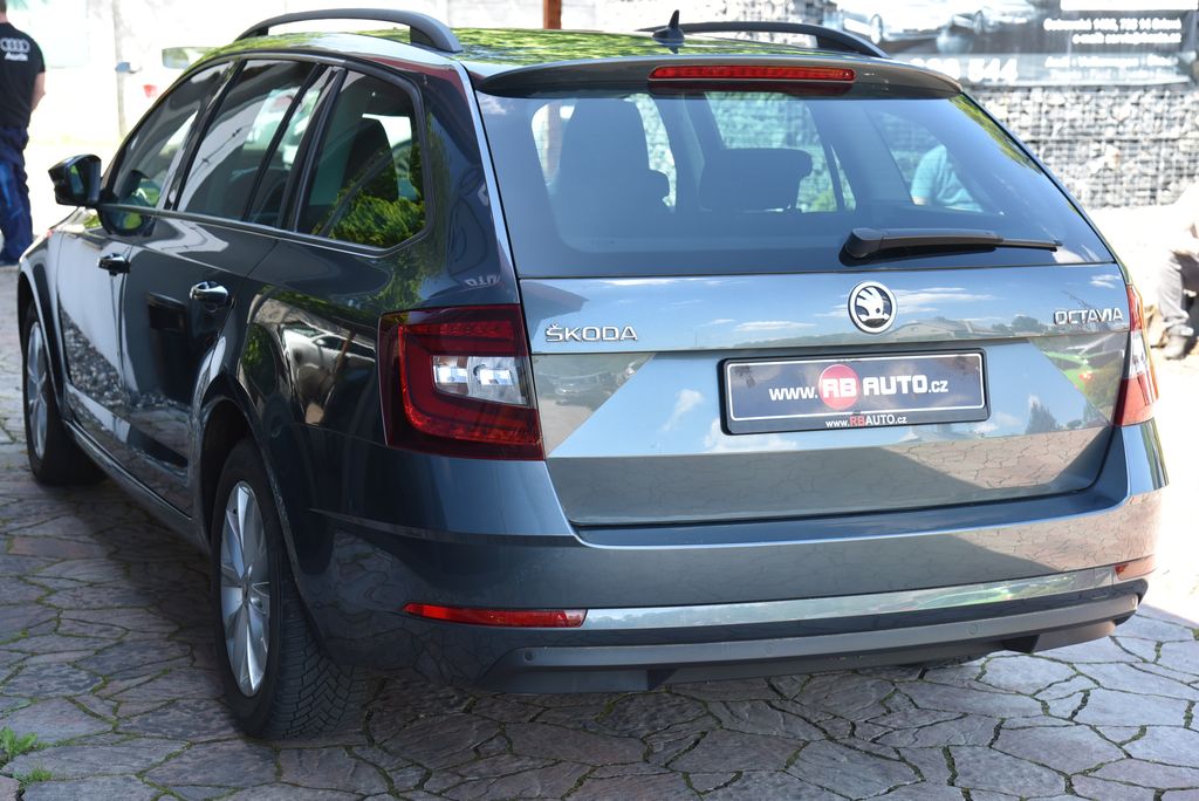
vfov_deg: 21.9
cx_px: 600
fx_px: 2066
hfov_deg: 32.4
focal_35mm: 62
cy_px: 400
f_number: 5.6
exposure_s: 1/125
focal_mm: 62
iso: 500
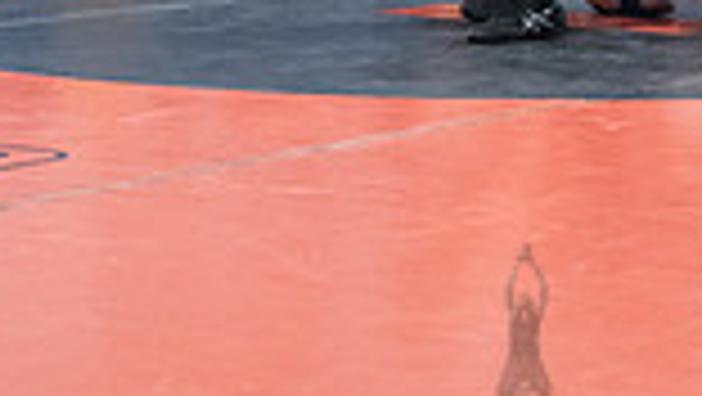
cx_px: 522
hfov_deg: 15.2
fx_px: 2626
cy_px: -115
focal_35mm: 141
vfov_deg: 8.5
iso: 5000
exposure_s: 1/500
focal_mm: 35
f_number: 3.2
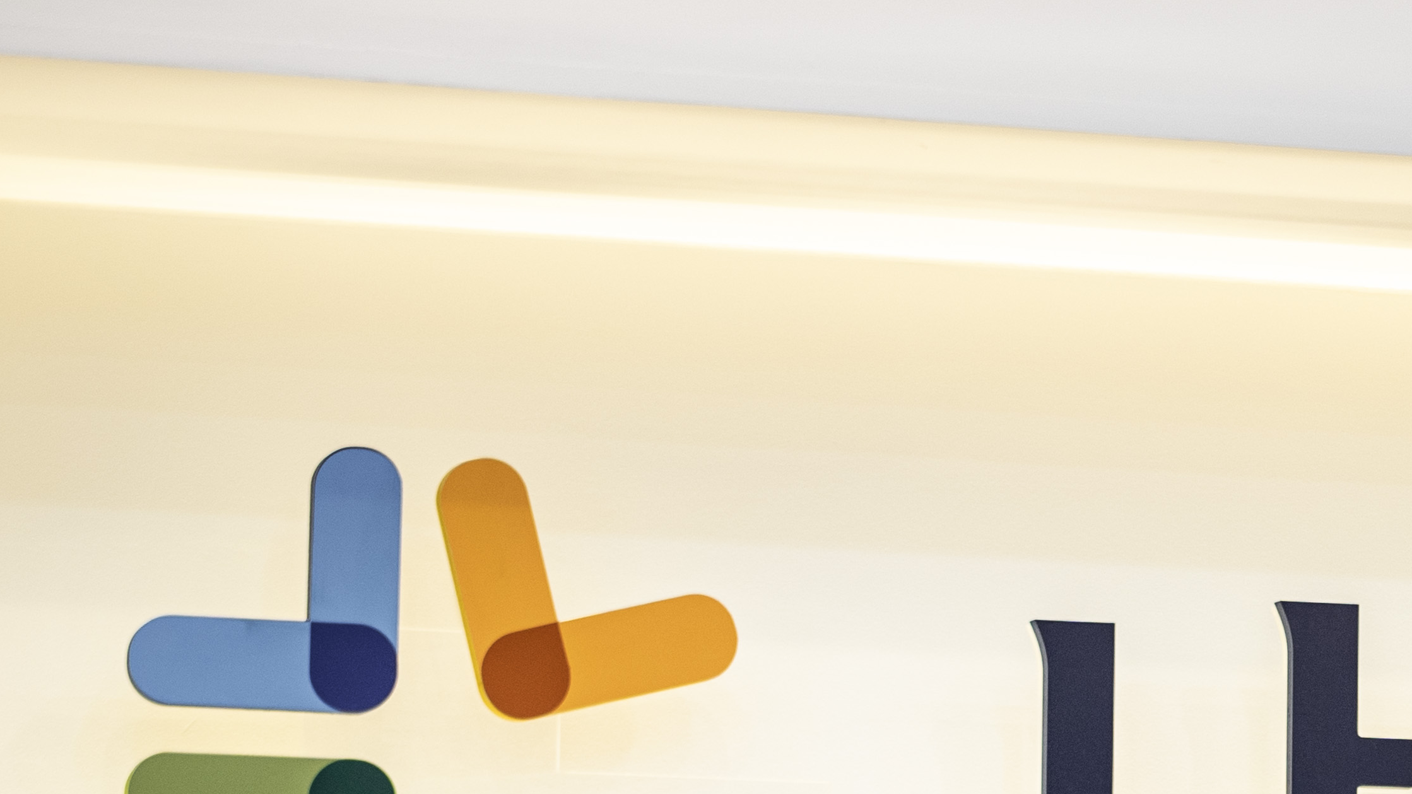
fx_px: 7151
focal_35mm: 191
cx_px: 1656
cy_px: 655
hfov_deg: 11.1
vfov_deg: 6.3
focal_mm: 68
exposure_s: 1/160
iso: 320
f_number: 4
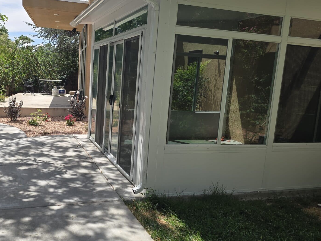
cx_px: 109
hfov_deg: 53.0
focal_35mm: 34
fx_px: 315
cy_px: 125
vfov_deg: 41.8
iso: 12
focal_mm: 6.3
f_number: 1.7
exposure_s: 1/666
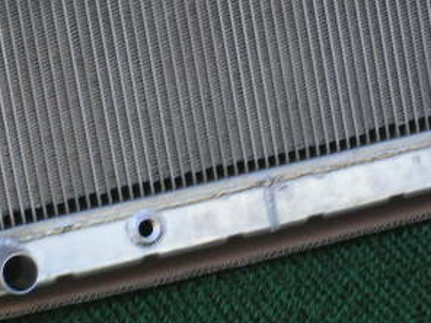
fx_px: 2801
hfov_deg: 8.8
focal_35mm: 225
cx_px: 223
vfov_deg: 6.6
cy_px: 1
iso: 50
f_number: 5
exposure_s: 1/125
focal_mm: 15.9
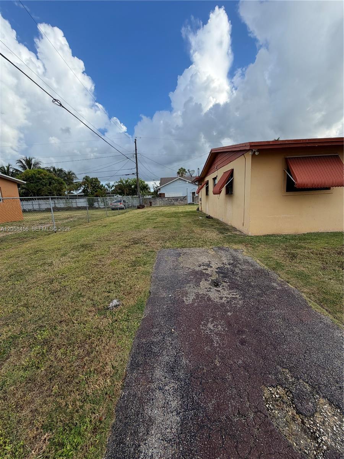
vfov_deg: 102.1
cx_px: 172
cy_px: 230
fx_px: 186
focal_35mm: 14
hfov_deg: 85.7
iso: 40
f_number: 2.2
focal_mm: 2.22
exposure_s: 1/770
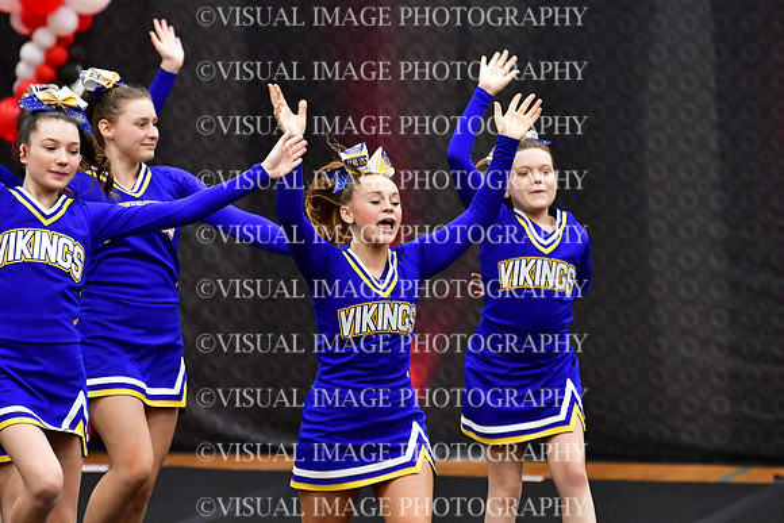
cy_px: 262
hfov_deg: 6.9
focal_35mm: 300
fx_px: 6535
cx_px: 392
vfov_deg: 4.6
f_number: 3.5
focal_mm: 200
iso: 5000
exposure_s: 1/500
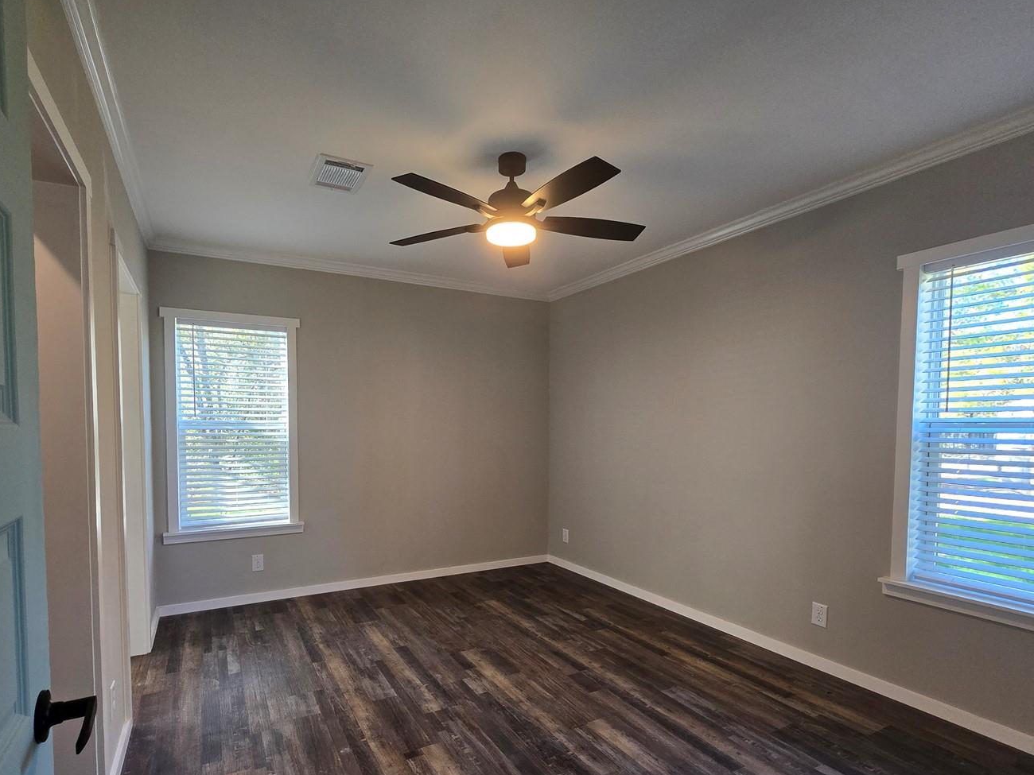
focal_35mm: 16
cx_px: 487
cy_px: 443
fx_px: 478
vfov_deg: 77.7
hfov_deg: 94.4
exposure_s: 1/60
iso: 160
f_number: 2.2
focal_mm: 2.2
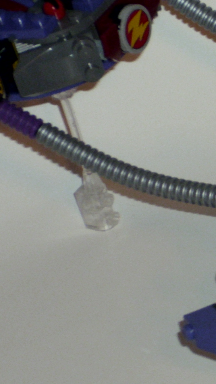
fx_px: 3452
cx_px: 363
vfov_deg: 6.4
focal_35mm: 339
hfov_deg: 3.6
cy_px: 156
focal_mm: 18.9
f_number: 5.4
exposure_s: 1/60
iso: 200
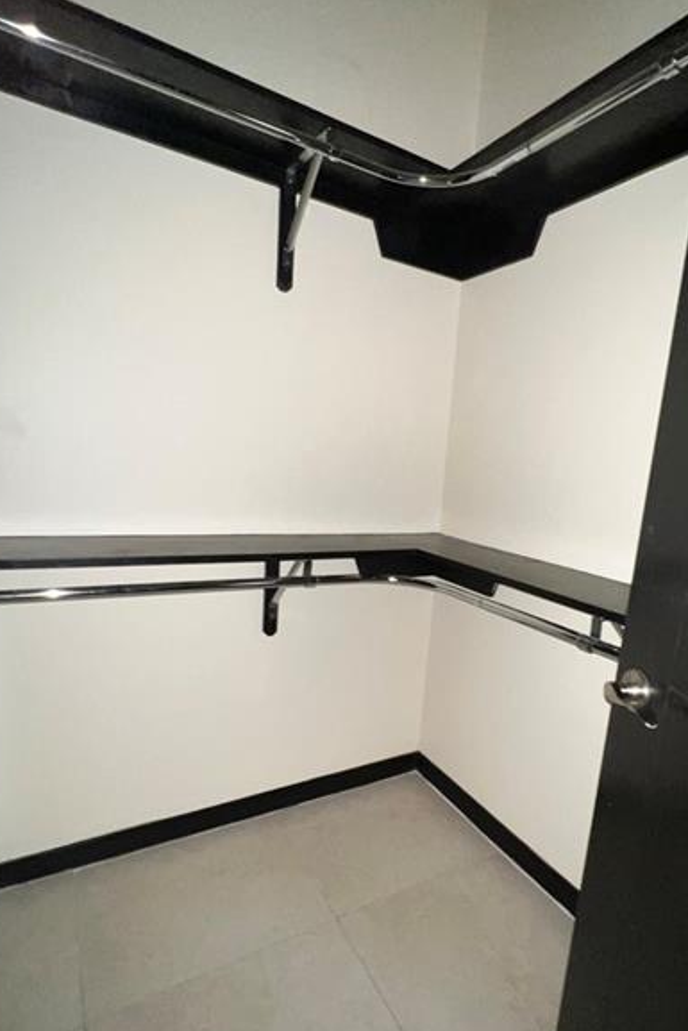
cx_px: 402
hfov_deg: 67.0
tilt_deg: -10.0
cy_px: 565
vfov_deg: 89.7
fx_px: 516
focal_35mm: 18
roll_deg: -5.4
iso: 125
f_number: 1.8
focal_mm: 1.57
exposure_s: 1/28
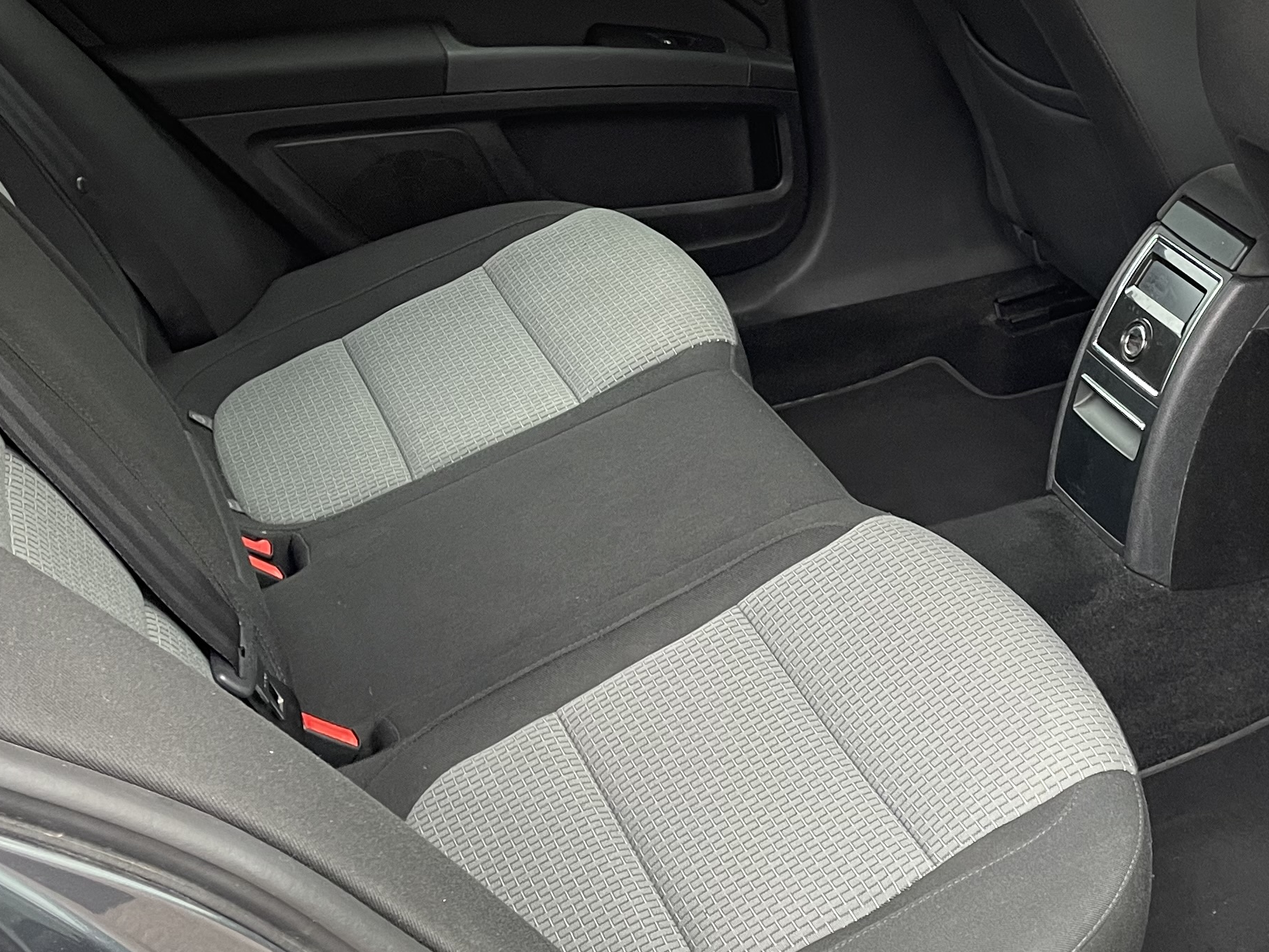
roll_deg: -0.4
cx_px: 1060
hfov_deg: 32.1
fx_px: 2127
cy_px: 431
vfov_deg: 25.2
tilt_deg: -28.0
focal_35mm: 58
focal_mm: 4.2
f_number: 1.6
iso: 125
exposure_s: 1/95
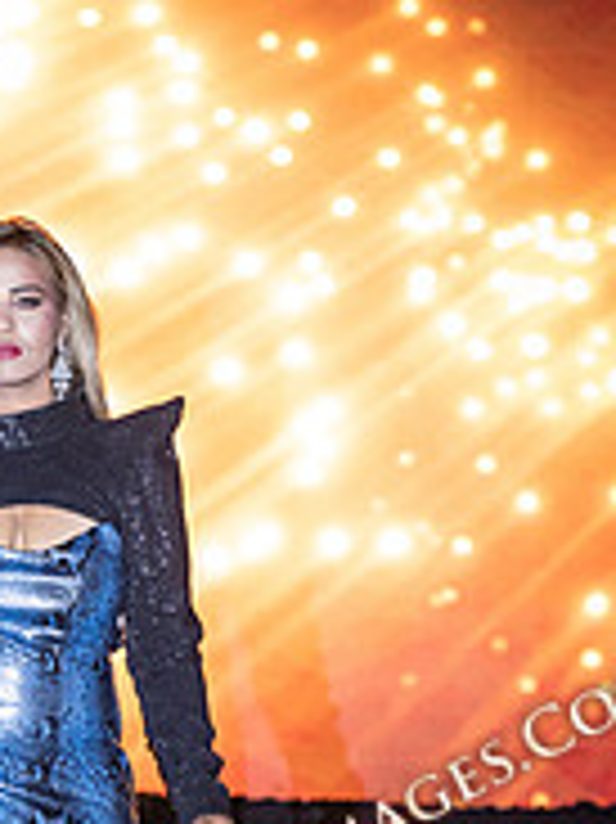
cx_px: 31
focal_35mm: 331
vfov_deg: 6.0
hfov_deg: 4.5
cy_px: 941
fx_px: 7863
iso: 1600
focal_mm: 140
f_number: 2.8
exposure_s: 1/200
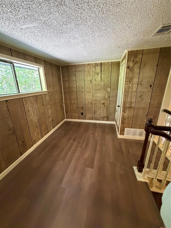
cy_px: 114
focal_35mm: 14
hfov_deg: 85.7
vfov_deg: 102.1
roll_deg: +1.6
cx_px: 86
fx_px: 92
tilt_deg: -17.2
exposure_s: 1/60
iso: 1000
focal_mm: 2.22
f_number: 2.2
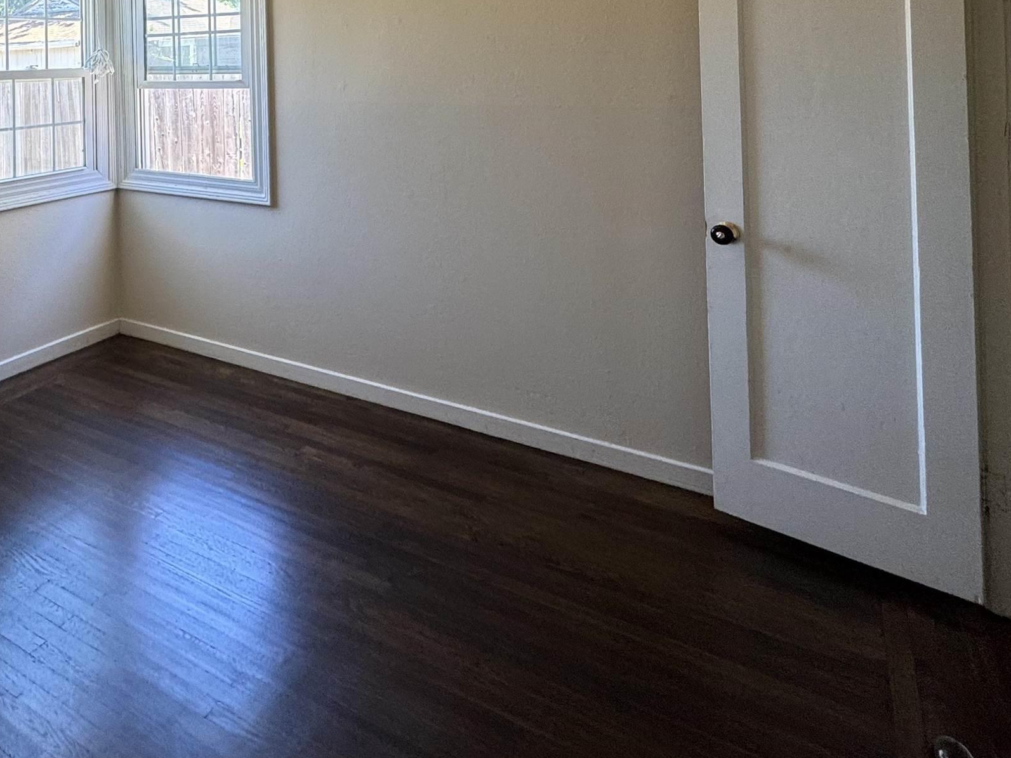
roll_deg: +0.9
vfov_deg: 45.7
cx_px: 235
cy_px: 55
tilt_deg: -0.2
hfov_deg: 61.1
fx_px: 789
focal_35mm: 27
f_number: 2.2
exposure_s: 1/120
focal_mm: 2.22
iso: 80
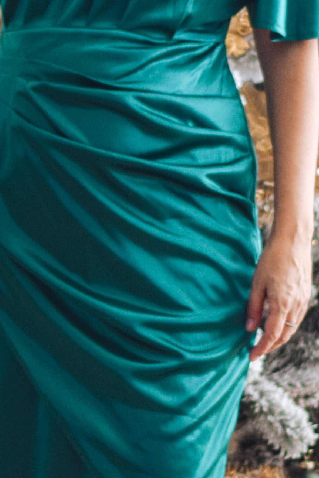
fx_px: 3376
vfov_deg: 8.1
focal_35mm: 254
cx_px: 138
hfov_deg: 5.4
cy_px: 151
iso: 100
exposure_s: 1/160
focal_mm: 50
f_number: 1.8
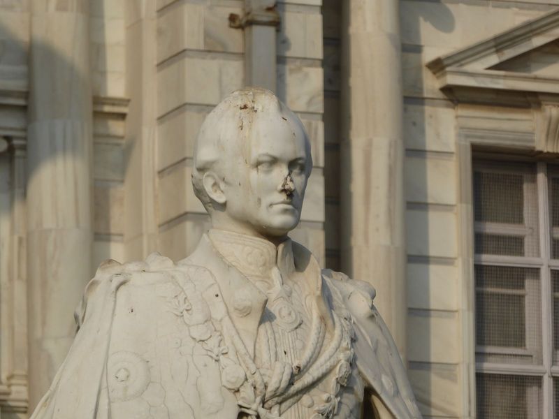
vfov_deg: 2.9
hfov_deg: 3.8
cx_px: 280
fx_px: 8349
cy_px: 210
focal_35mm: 517
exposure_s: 1/500
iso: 80
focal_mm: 83.4
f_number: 6
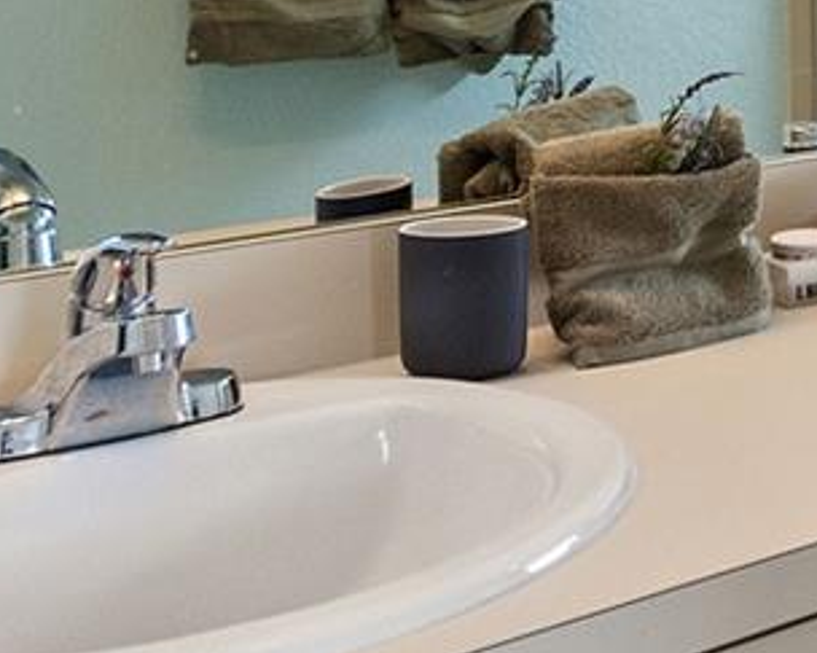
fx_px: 1789
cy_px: -210
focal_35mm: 74
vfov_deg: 19.1
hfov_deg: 21.2
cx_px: 1260
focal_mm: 10
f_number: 4.5
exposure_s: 1/6
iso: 400
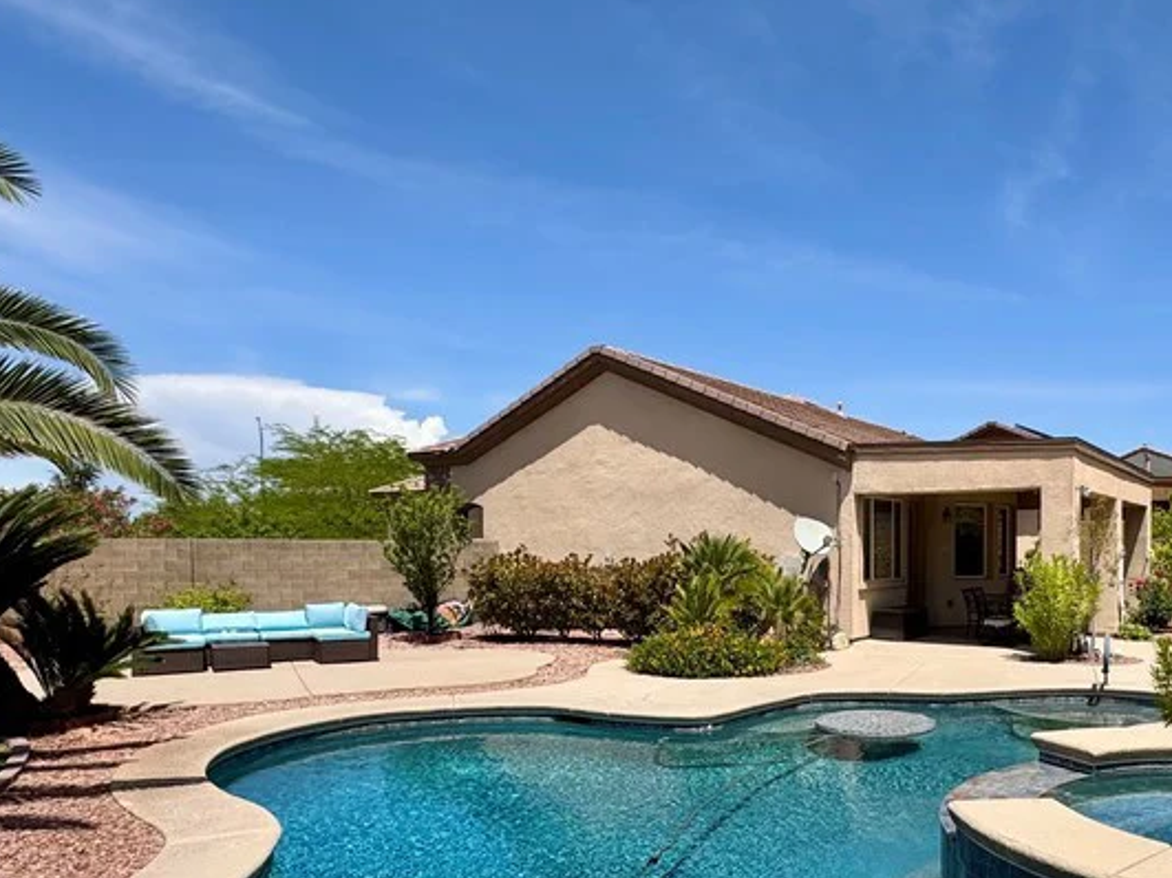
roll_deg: +0.2
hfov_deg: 63.6
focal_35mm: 27
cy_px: 565
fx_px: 914
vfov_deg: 50.7
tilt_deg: -0.6
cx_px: 784
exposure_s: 1/2985
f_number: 2.2
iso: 40
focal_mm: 2.22
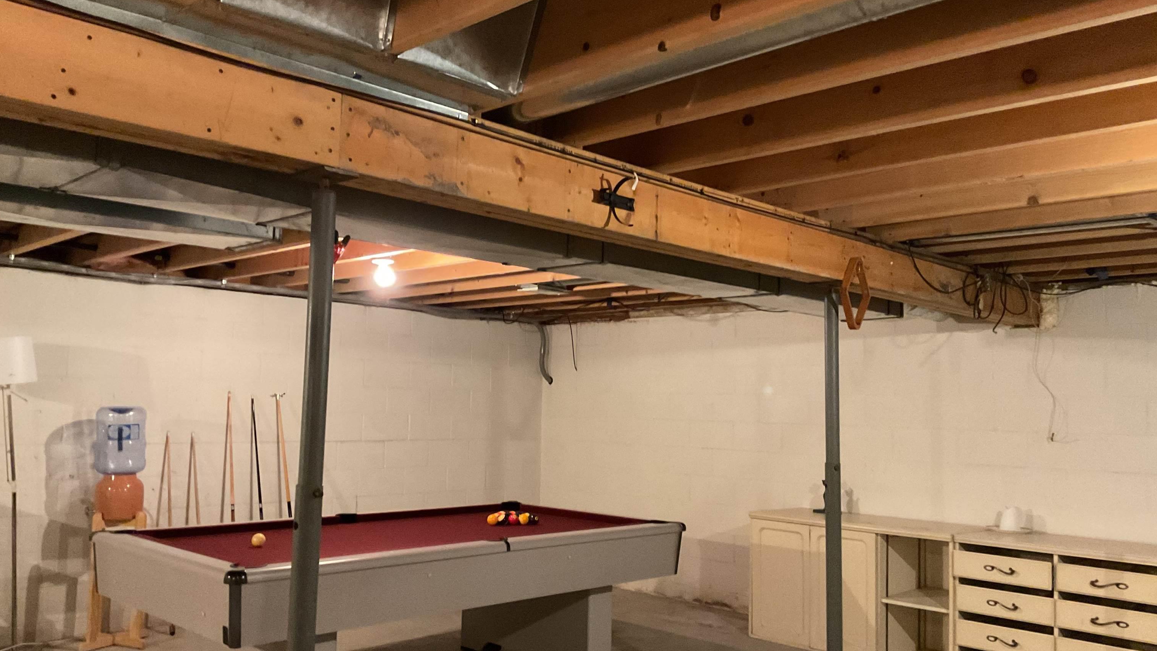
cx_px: 577
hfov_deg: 61.0
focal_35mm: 32
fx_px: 982
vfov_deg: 36.7
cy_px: 334
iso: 500
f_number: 1.8
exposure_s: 1/30
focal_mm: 3
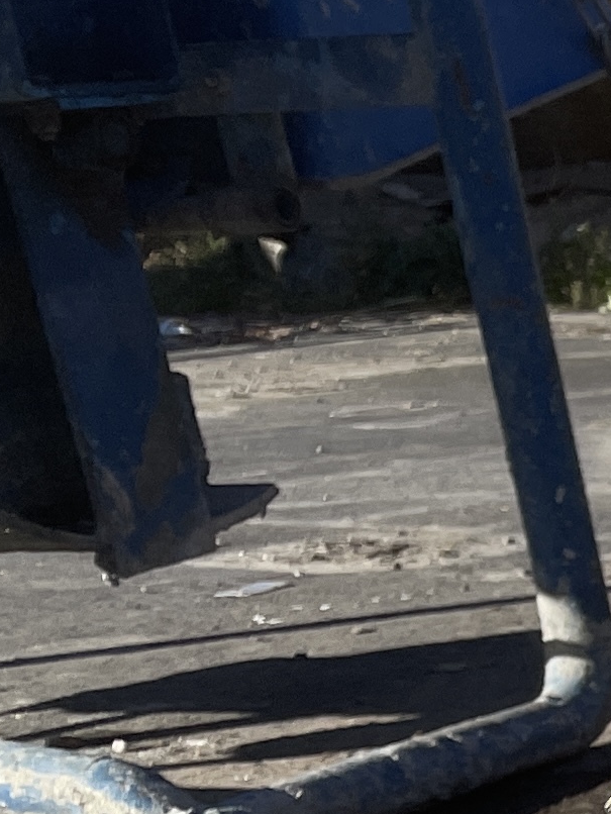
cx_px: 1978
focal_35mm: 130
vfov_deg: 14.4
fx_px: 3058
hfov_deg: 8.8
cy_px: 1127
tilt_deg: -20.0
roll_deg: +1.0
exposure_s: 1/2506
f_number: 1.6
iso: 32
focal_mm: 4.2
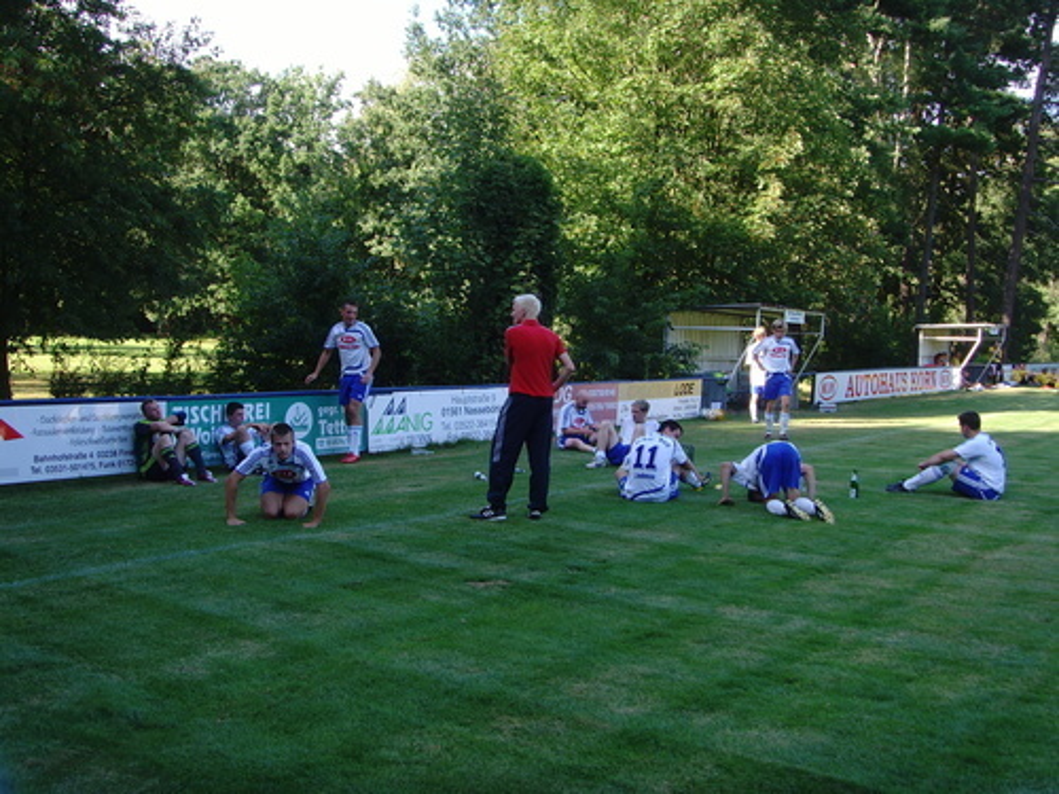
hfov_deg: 47.9
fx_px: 1193
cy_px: 397
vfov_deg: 36.8
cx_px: 530
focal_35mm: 39
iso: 80
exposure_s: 1/125
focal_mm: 6.6
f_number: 3.5
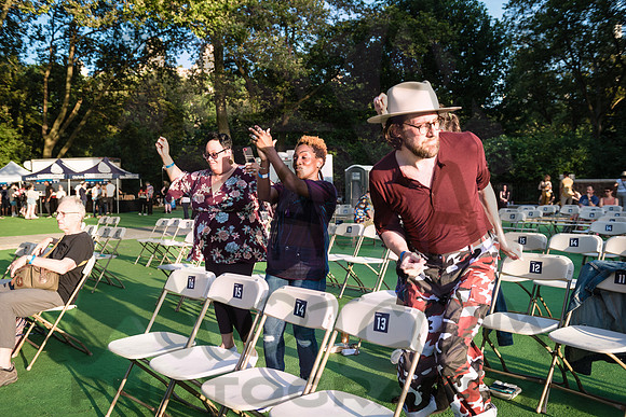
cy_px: 208
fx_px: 557
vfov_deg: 41.1
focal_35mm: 32
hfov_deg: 58.7
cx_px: 313
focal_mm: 32
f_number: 4.5
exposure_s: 1/400
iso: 200
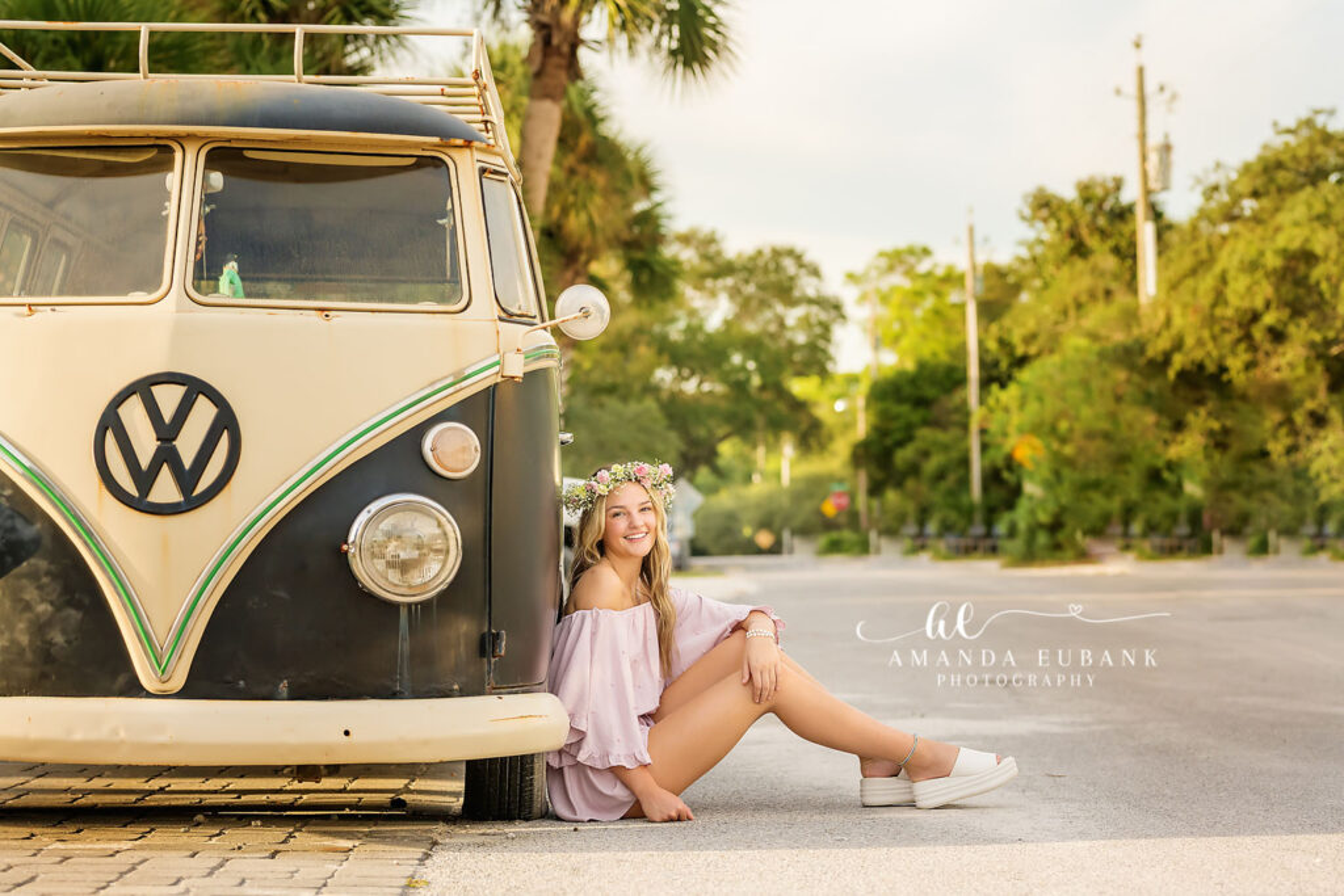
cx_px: 672
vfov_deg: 16.1
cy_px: 448
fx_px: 3174
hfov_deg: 23.9
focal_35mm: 85
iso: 400
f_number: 3.5
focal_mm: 85
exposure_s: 1/1600
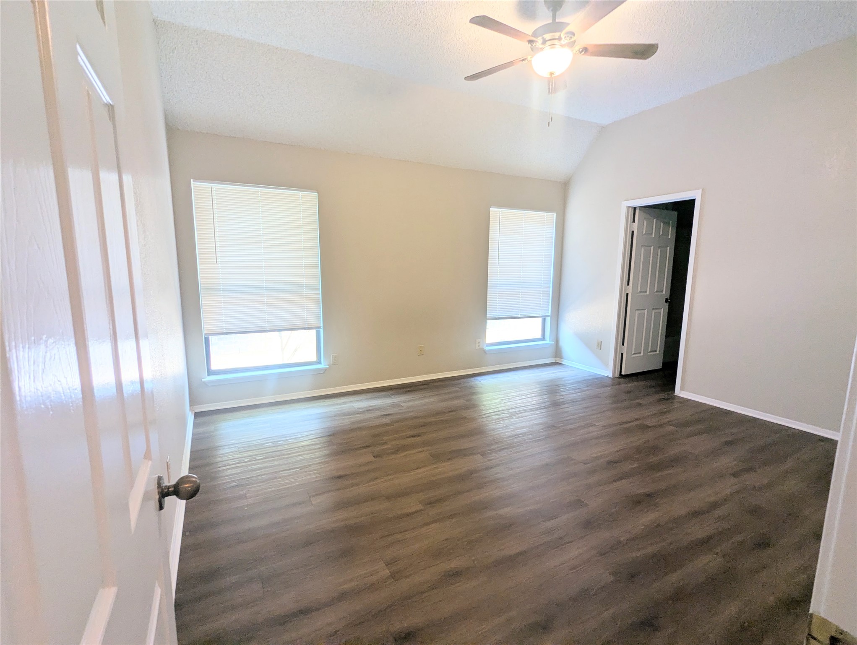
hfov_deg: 94.4
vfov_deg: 78.2
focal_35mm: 16
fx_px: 397
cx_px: 428
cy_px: 322
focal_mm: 2.35
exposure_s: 1/40
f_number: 2.2
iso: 82
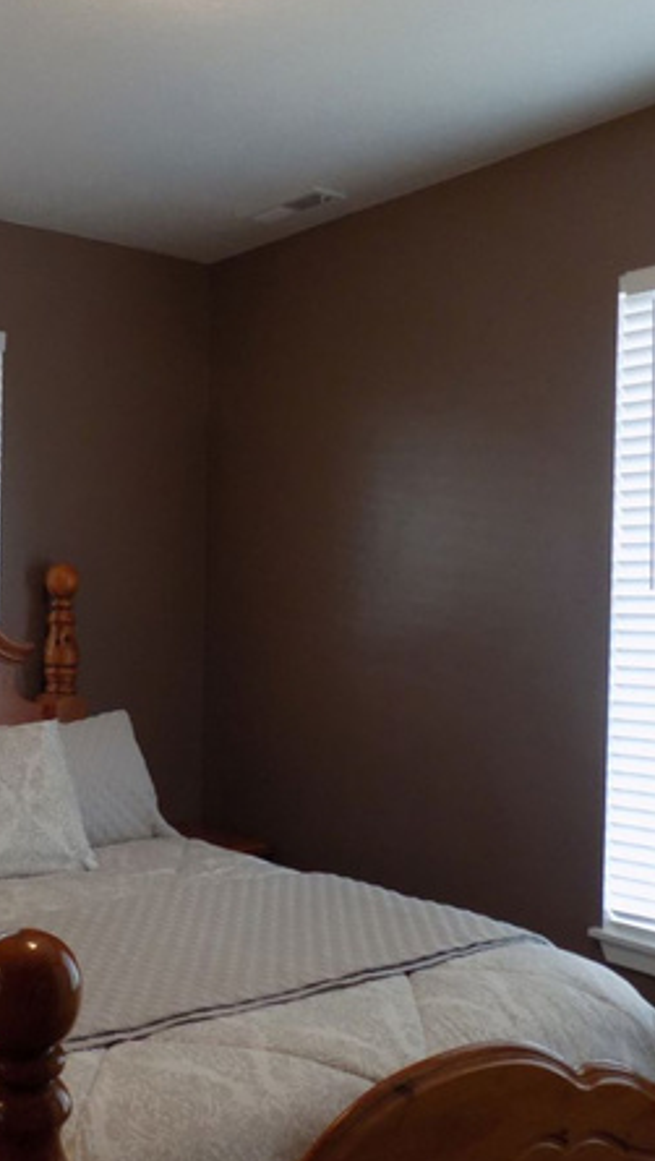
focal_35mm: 36
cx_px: 8
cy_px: 613
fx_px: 1109
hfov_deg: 30.7
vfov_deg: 55.2
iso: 250
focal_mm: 4
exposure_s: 1/30
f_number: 3.1
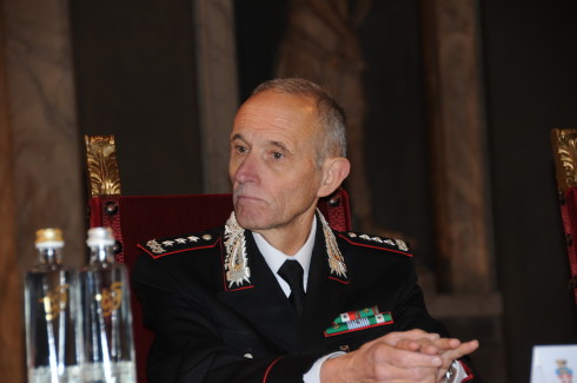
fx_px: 2280
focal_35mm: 142
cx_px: 288
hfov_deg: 14.4
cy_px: 192
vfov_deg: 9.6
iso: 320
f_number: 5.3
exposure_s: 1/60
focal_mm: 95
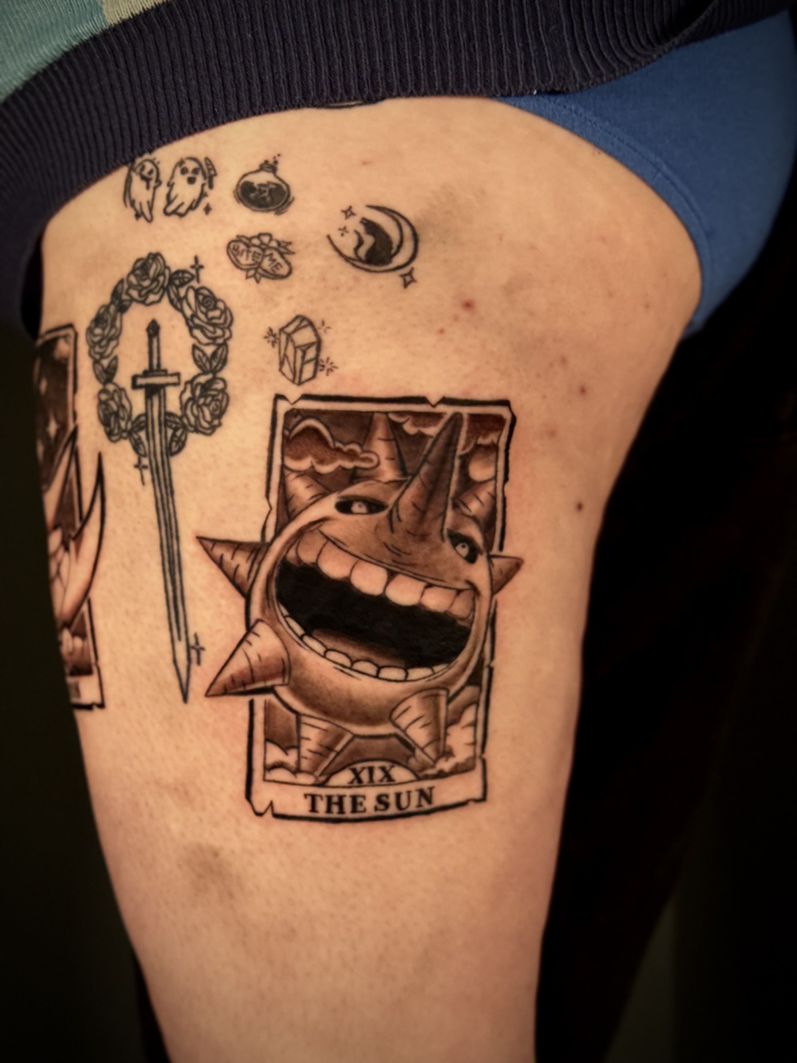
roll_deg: +0.9
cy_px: 532
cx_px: 398
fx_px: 1474
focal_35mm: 48
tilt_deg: -1.1
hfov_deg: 30.3
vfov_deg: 39.7
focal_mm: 6.76
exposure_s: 1/40
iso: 500
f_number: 1.78
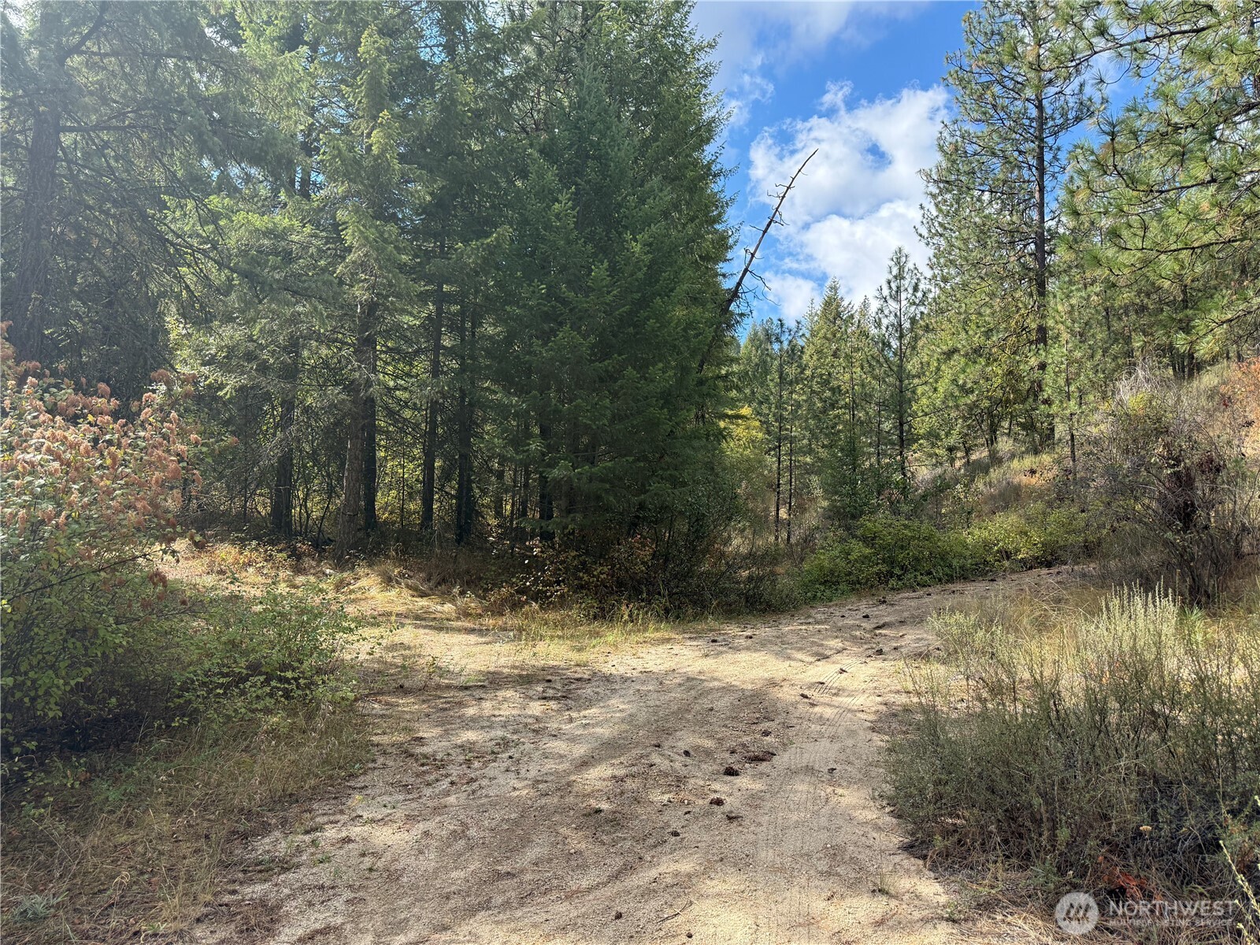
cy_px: 472
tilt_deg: +7.8
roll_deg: +0.1
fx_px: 874
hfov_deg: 71.6
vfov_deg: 56.8
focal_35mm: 24
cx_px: 630
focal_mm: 6.76
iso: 100
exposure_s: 1/2000
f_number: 1.78
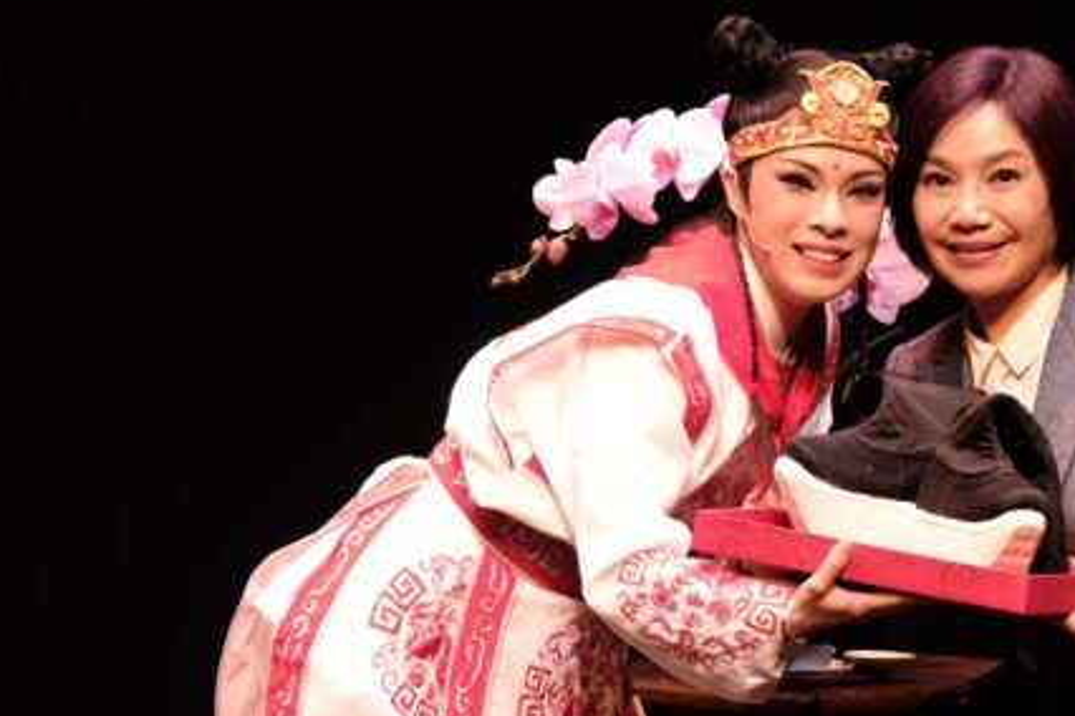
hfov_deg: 5.0
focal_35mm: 416
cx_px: 674
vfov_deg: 3.3
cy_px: 659
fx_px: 12421
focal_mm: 115
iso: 1600
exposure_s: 1/200
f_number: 3.6
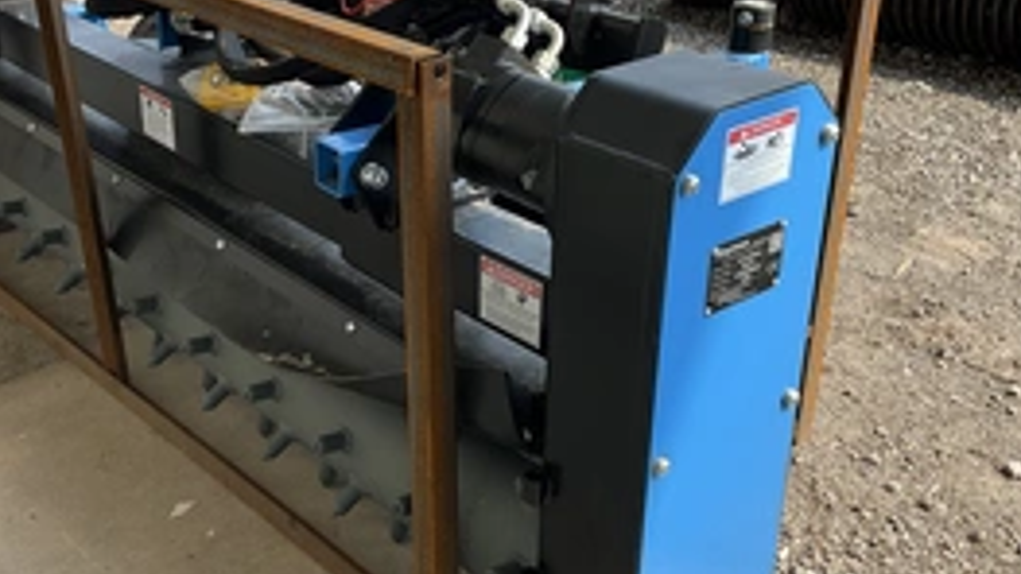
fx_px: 1300
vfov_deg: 24.9
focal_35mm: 48
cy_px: 295
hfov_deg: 42.8
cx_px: 427
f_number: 1.8
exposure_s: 1/568
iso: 25
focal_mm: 3
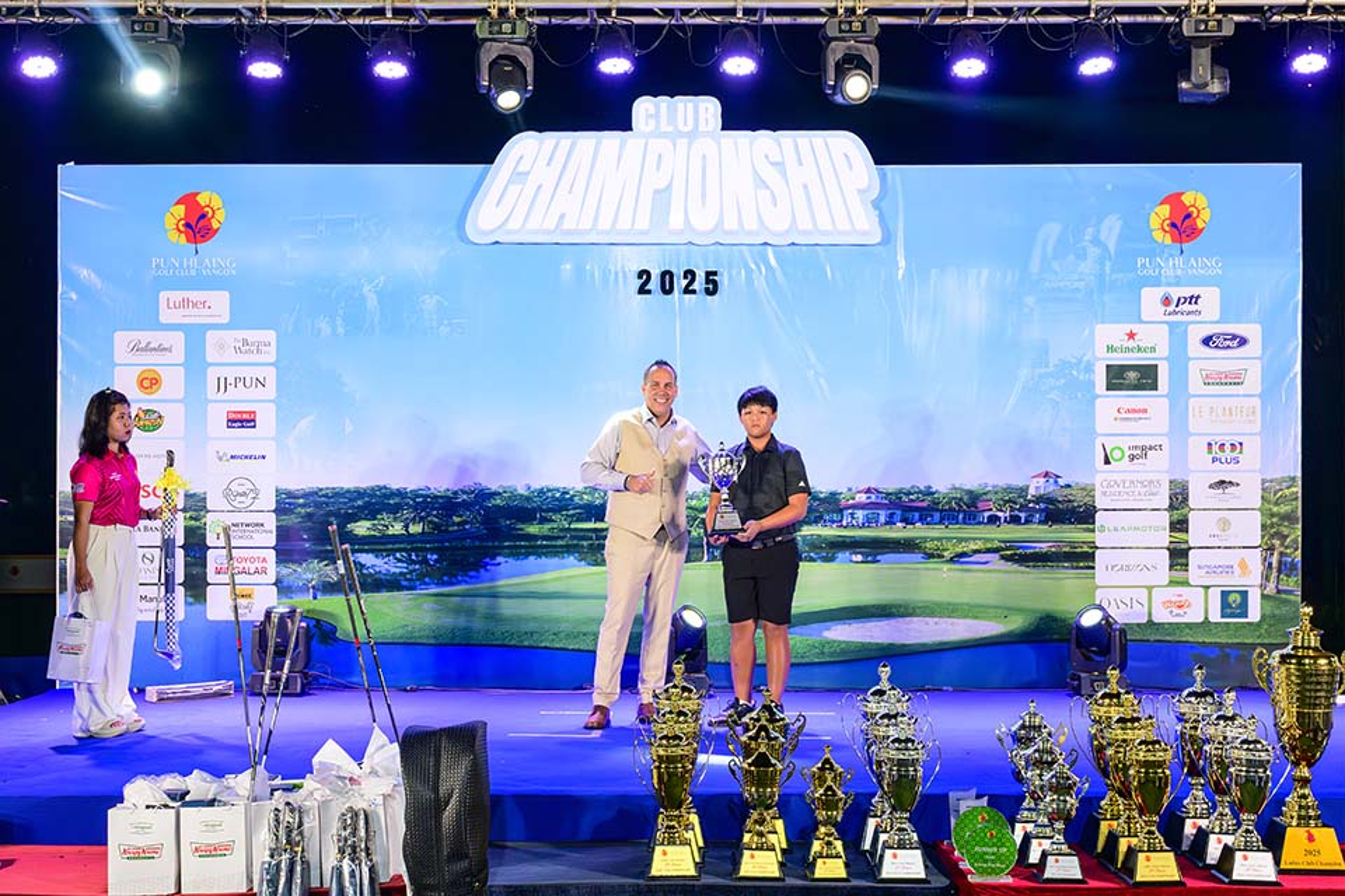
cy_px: 448
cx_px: 672
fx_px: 1270
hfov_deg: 55.8
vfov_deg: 38.9
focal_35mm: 34
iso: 2000
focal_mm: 34
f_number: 6.3
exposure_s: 1/250
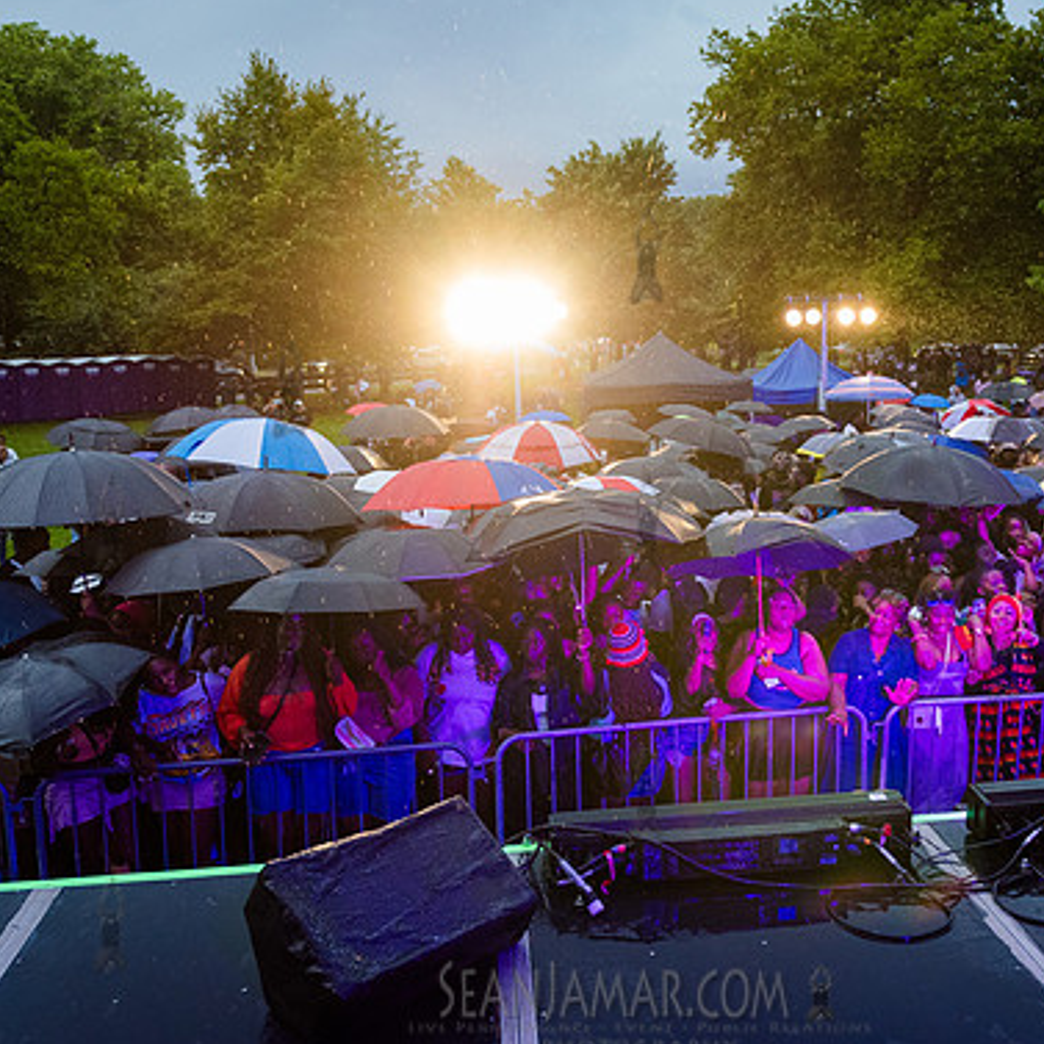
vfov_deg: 49.7
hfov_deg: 49.3
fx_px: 1126
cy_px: 522
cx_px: 645
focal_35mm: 33
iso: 4000
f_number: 3.2
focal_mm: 24
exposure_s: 1/400
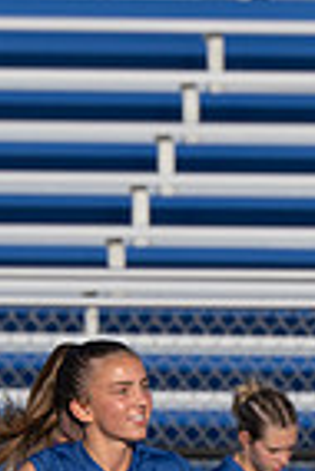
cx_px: 114
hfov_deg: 0.9
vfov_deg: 1.3
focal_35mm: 1587
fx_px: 20777
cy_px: 608
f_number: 4.5
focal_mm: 200
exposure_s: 1/1600
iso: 160
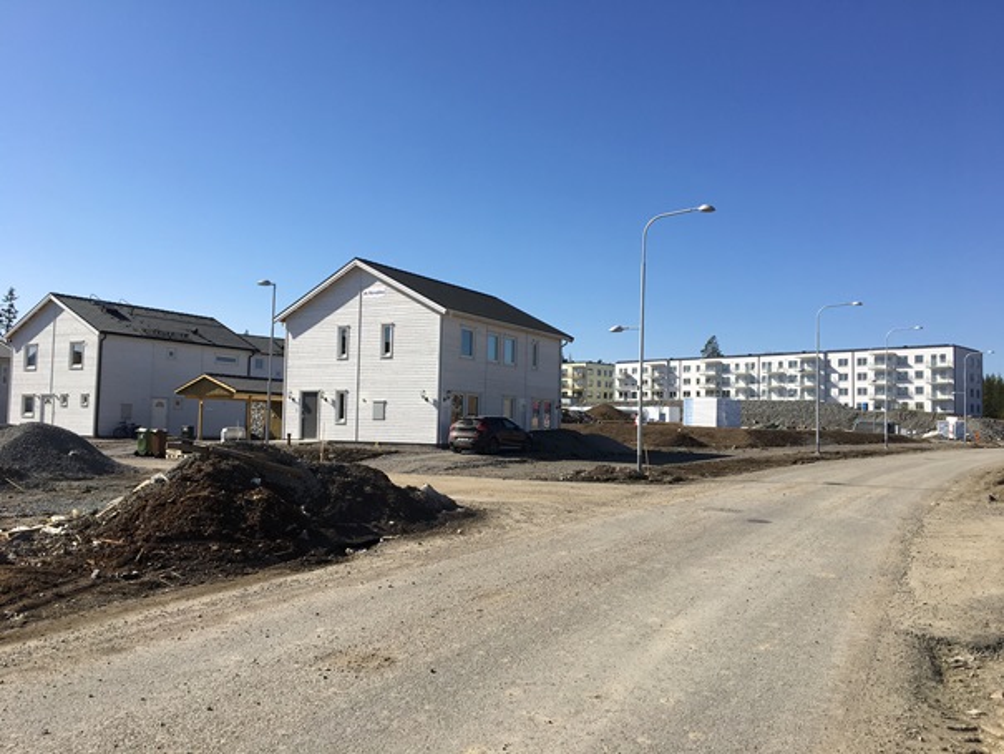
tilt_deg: +4.2
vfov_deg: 48.2
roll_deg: -0.9
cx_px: 502
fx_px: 841
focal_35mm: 29
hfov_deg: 61.6
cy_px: 377
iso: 25
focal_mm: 4.15
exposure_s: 1/2024
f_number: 2.2
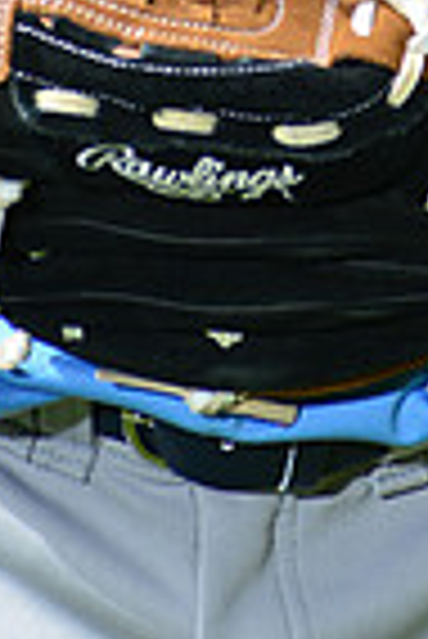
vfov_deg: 2.5
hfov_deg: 1.7
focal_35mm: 816
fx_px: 14516
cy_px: -504
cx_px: 304
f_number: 11
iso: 200
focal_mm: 200
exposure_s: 1/200
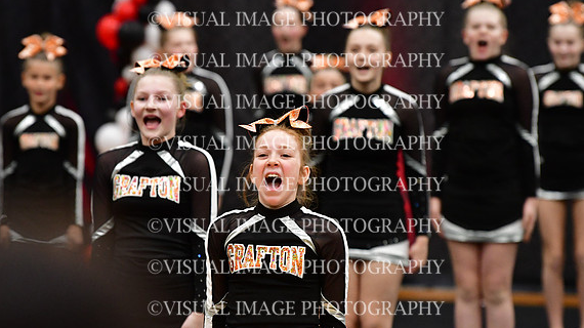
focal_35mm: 320
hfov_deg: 6.7
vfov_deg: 3.8
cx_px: 296
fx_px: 4953
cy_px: 163
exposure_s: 1/500
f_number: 3.5
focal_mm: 200
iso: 4000
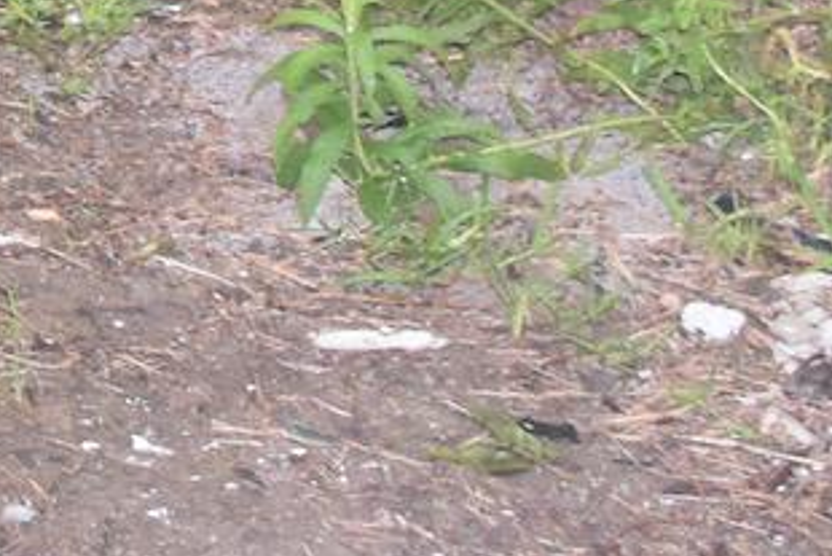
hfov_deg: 10.4
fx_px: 3861
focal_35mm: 167
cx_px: -1227
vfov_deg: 7.5
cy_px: -937
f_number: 3.5
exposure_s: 1/60
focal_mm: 18
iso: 800
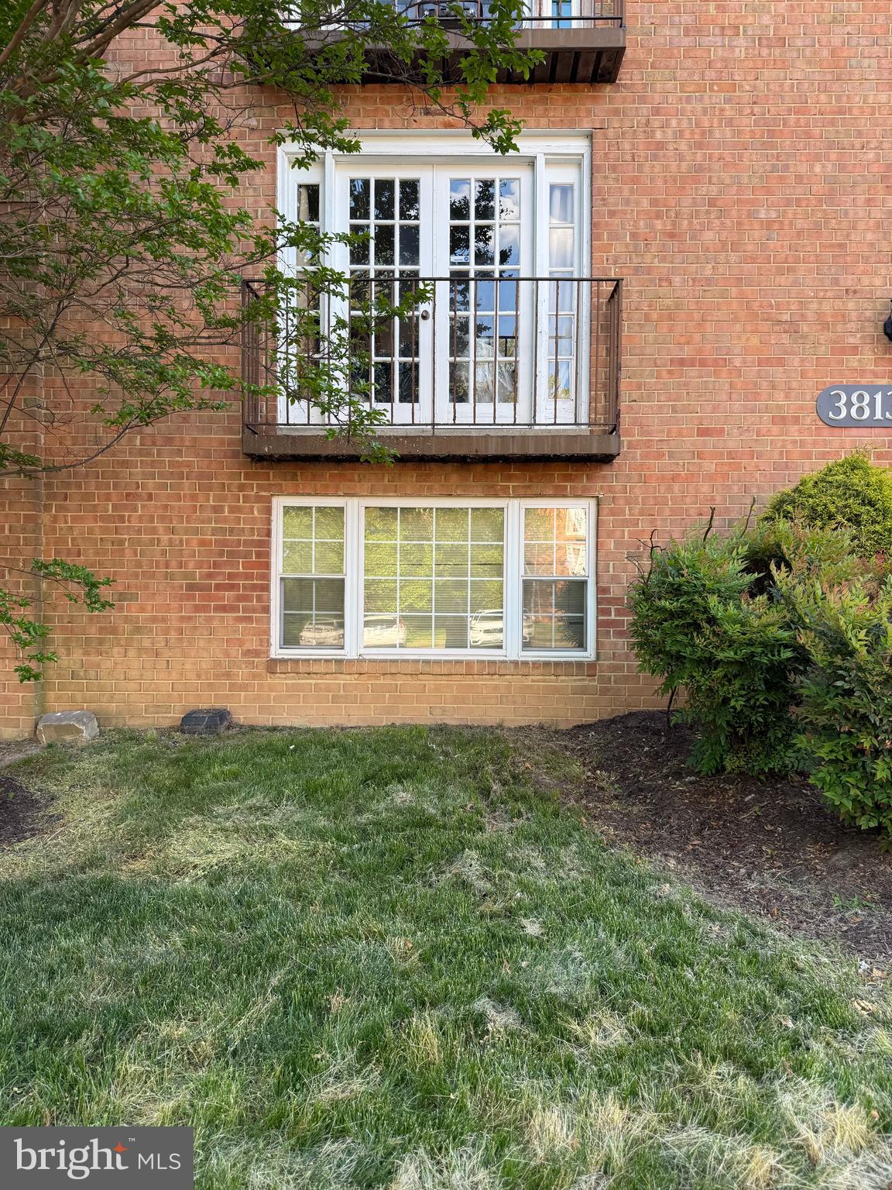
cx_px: 446
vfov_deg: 71.6
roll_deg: -0.7
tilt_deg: +1.8
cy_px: 595
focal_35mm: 24
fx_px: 825
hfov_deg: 56.8
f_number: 1.78
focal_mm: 6.76
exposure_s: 1/279
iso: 64
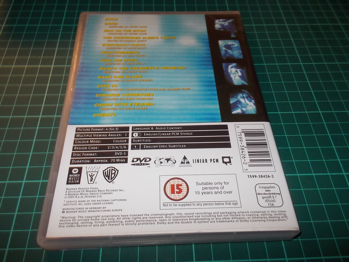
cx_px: 174
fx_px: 292
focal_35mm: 29
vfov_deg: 48.2
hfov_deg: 61.7
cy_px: 131
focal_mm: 4.1
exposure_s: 1/30
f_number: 3.3
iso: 200
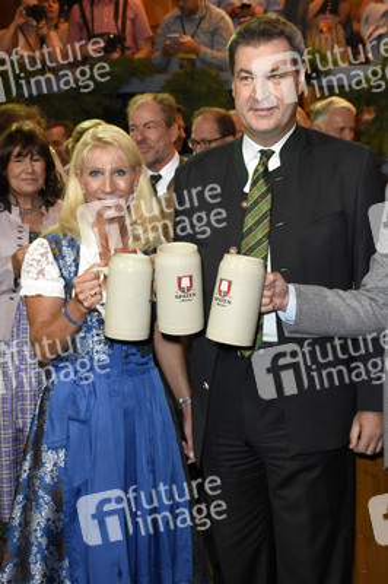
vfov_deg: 33.4
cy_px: 292
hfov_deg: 22.6
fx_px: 972
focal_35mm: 60
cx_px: 194
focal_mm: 40
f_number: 6.3
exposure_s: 1/160
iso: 1000
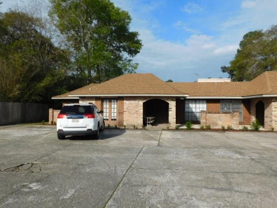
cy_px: 104
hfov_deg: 71.6
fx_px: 192
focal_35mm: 24
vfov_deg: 56.8
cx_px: 138
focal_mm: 4.1
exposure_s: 1/640
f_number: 6
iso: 125
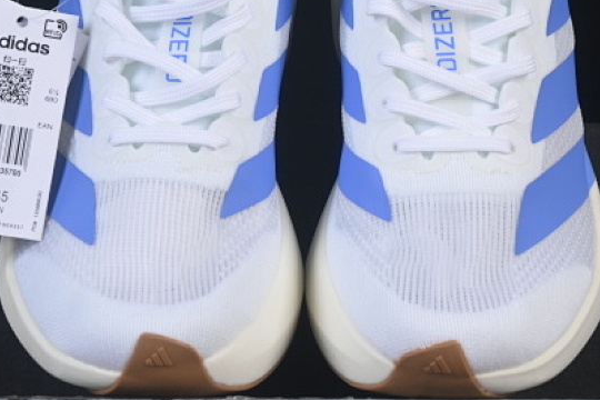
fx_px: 2500
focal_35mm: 150
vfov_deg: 9.1
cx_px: 319
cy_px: 153
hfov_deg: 13.7
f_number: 8
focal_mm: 50
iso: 160
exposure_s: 1/100
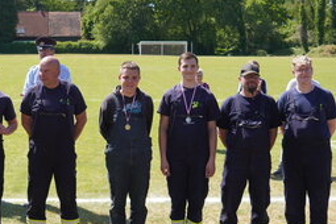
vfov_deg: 20.6
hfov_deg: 30.2
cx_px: 99
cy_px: 132
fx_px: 616
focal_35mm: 66
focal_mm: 28
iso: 100
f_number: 4.5
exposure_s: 1/320
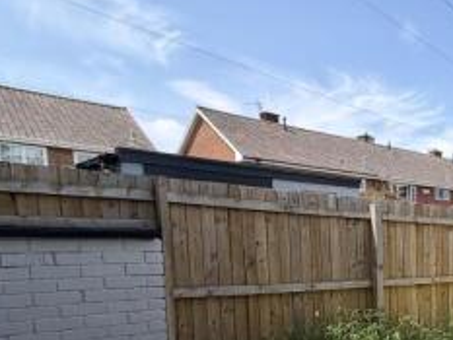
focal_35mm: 35
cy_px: 283
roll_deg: -0.8
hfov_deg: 38.6
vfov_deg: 38.8
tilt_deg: -4.9
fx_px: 458
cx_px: 545
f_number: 2.2
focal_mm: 2.22
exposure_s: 1/770
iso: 32
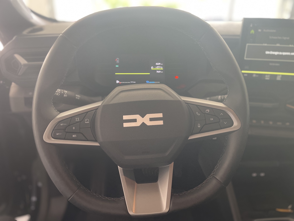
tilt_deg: -26.2
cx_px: 147
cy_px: 110
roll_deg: -0.8
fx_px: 221
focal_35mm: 26
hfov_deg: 67.3
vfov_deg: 53.1
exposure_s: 1/81
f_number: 1.6
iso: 125
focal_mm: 4.2
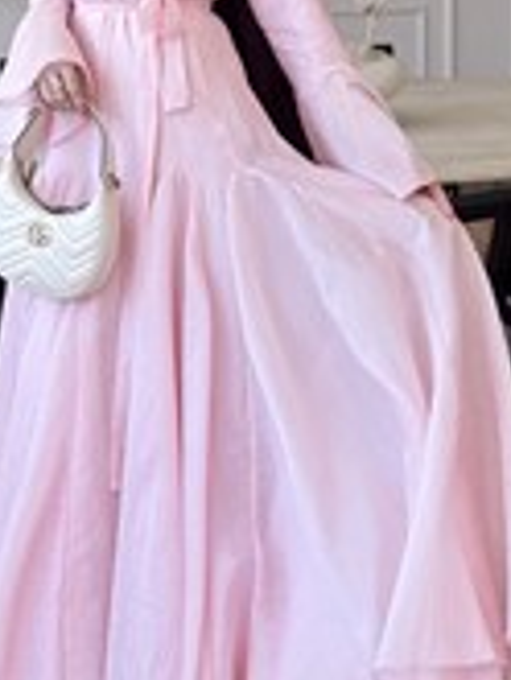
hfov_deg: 24.2
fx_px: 1179
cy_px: 150
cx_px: 144
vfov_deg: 31.4
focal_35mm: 60
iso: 64
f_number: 1.78
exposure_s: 1/281
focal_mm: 6.76
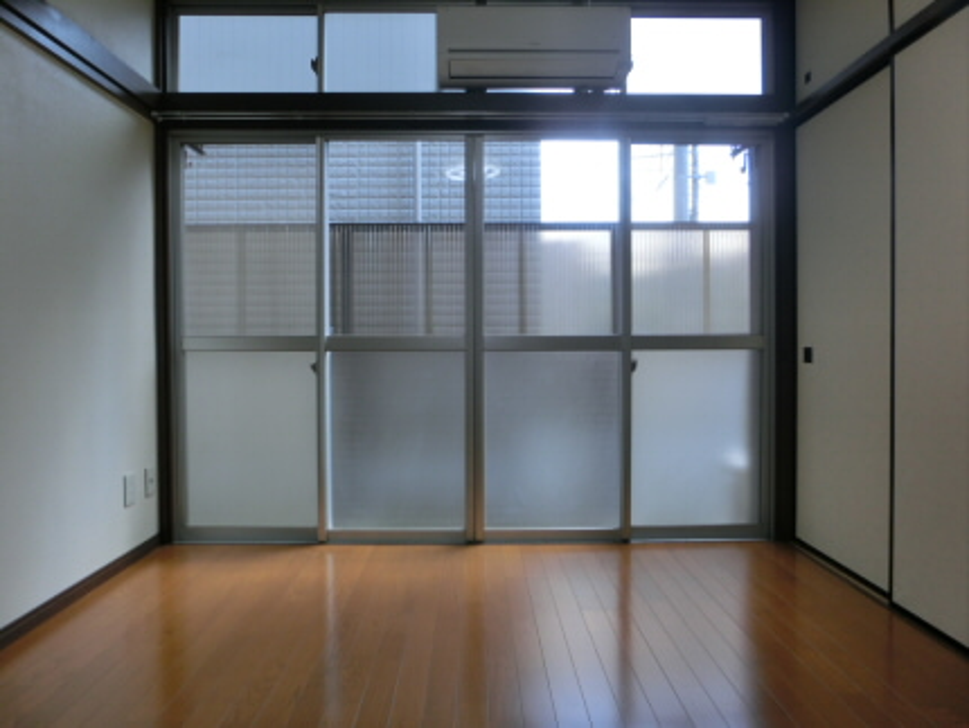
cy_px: 364
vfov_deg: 56.9
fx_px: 672
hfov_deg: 71.6
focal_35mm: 24
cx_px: 484
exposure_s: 1/125
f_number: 3
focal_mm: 4.24
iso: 80
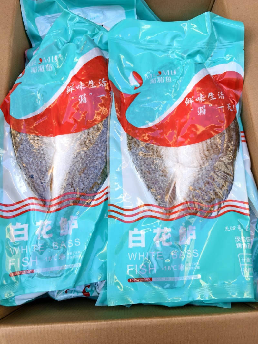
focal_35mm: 23
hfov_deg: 58.9
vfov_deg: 73.9
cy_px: 172
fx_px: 229
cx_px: 129
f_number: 1.57
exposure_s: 1/140
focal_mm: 5.6
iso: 72
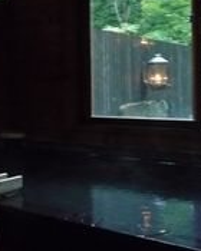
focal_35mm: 57
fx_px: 424
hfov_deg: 25.8
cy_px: 88
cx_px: 21
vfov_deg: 32.8
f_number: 2.8
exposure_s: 1/8
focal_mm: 4.4
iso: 800
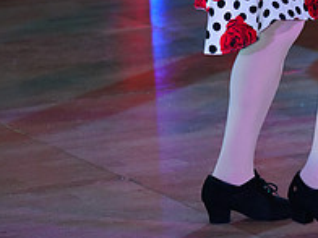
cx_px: 307
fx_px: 2747
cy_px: -136
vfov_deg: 4.9
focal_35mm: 299
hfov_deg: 6.6
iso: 3200
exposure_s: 1/250
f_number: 4.5
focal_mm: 105
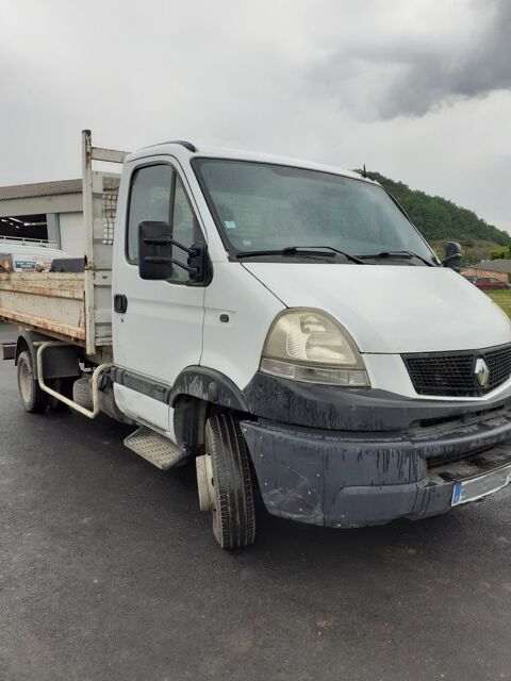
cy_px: 340
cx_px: 256
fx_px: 531
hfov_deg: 51.4
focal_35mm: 27
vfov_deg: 65.3
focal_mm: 3.6
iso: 40
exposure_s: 1/284
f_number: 1.9
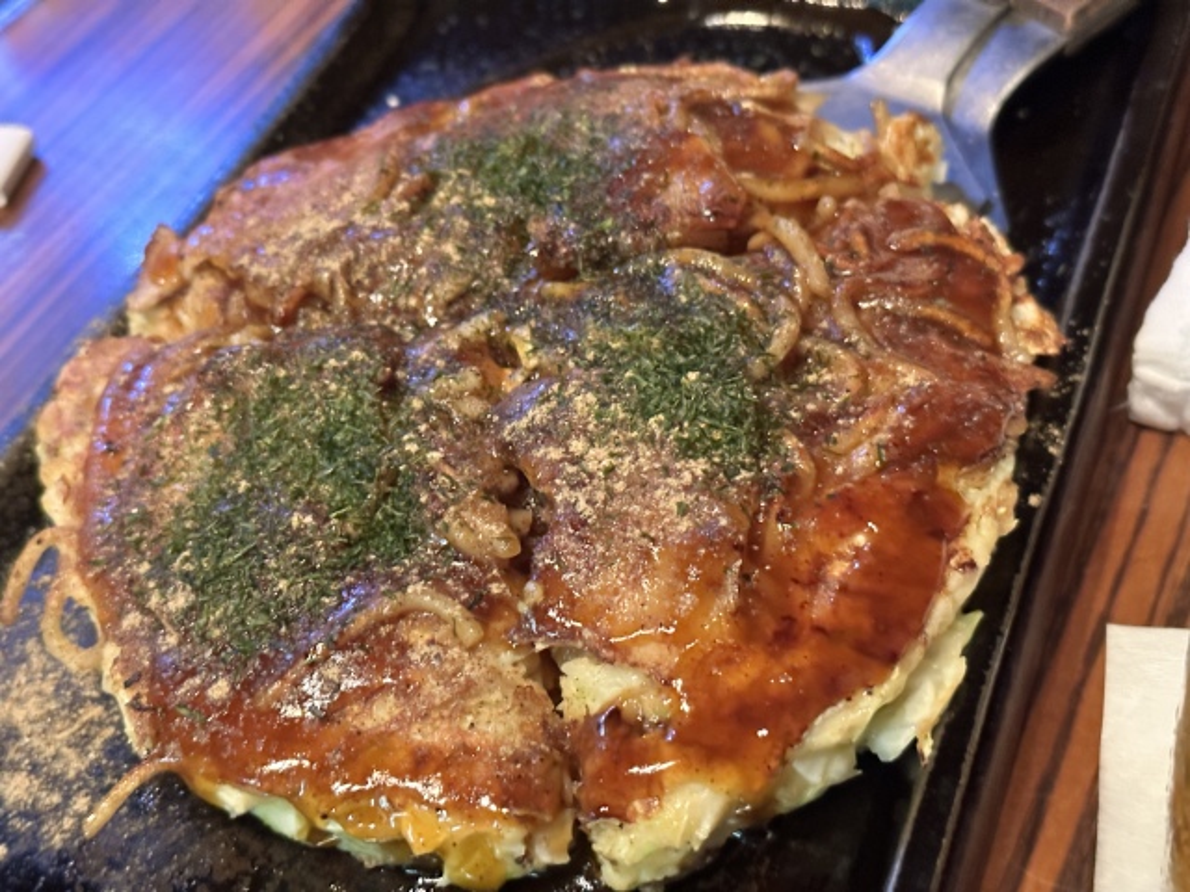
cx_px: 595
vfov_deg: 30.3
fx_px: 1650
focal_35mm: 48
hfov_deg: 39.7
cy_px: 446
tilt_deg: -46.2
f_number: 1.78
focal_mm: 6.86
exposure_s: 1/25
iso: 640
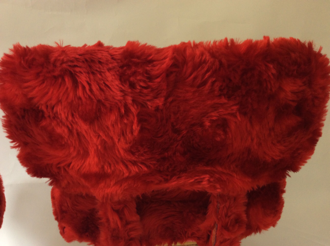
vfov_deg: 44.1
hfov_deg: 56.9
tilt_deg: -20.1
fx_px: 305
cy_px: 123
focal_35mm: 32
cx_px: 165
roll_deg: +2.8
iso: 50
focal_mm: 3.3
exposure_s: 1/25
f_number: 2.4
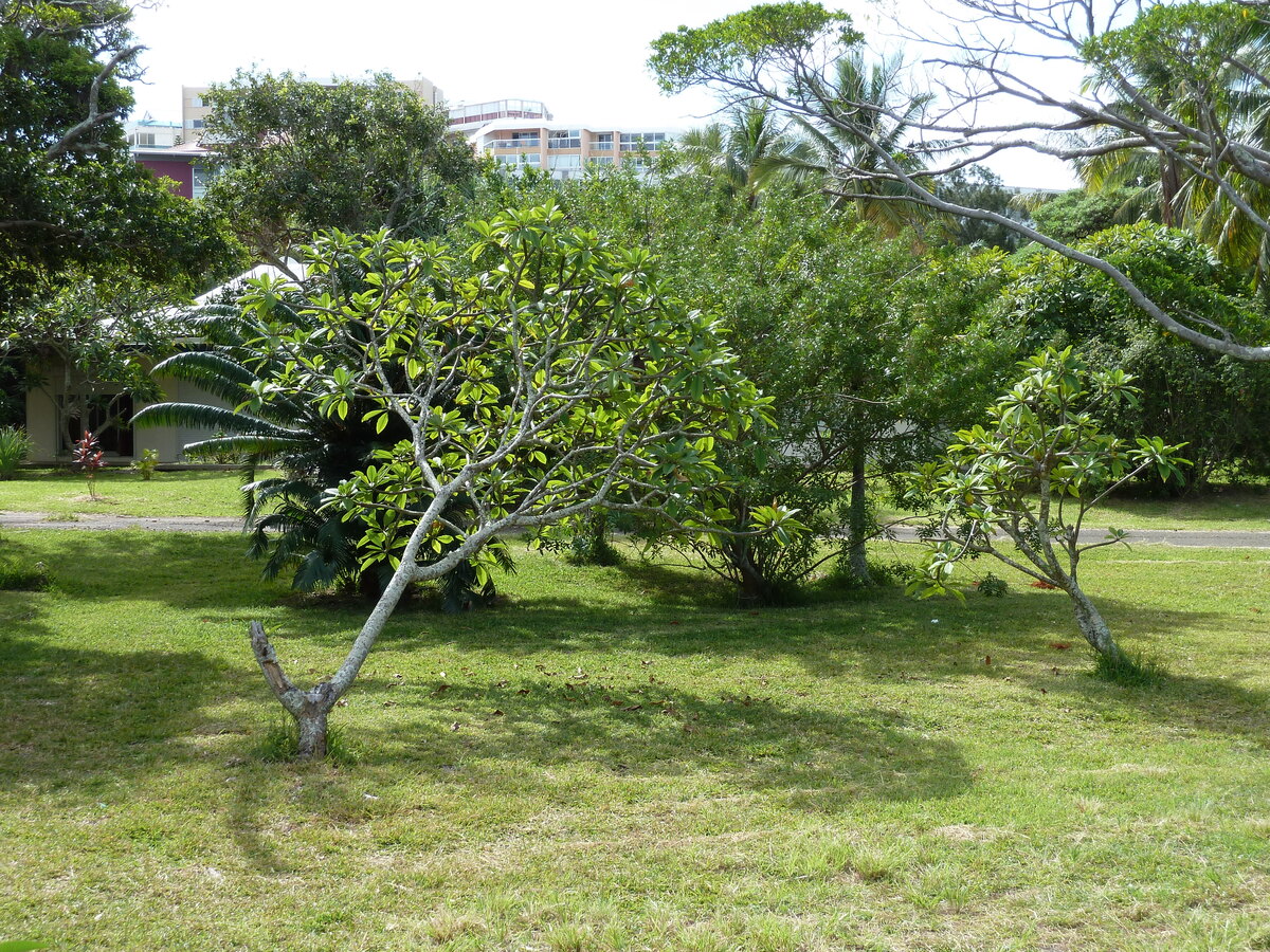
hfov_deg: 34.9
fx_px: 2018
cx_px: 635
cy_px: 476
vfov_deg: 26.6
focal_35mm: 55
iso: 80
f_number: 3.9
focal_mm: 9.1
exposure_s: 1/250
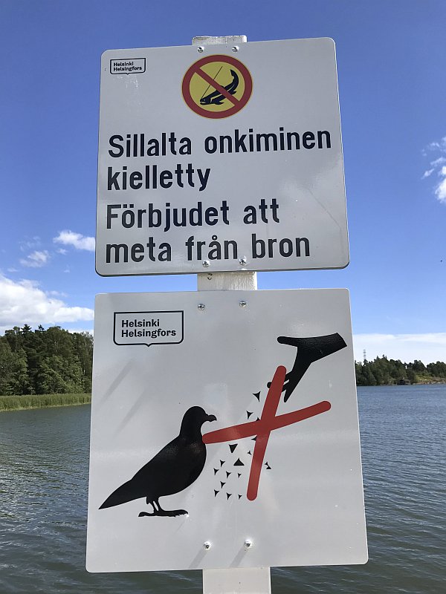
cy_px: 297
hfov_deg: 49.7
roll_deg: +1.7
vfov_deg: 63.4
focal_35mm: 28
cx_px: 223
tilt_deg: +12.4
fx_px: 481
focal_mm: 3.99
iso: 20
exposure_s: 1/2591
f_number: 1.8
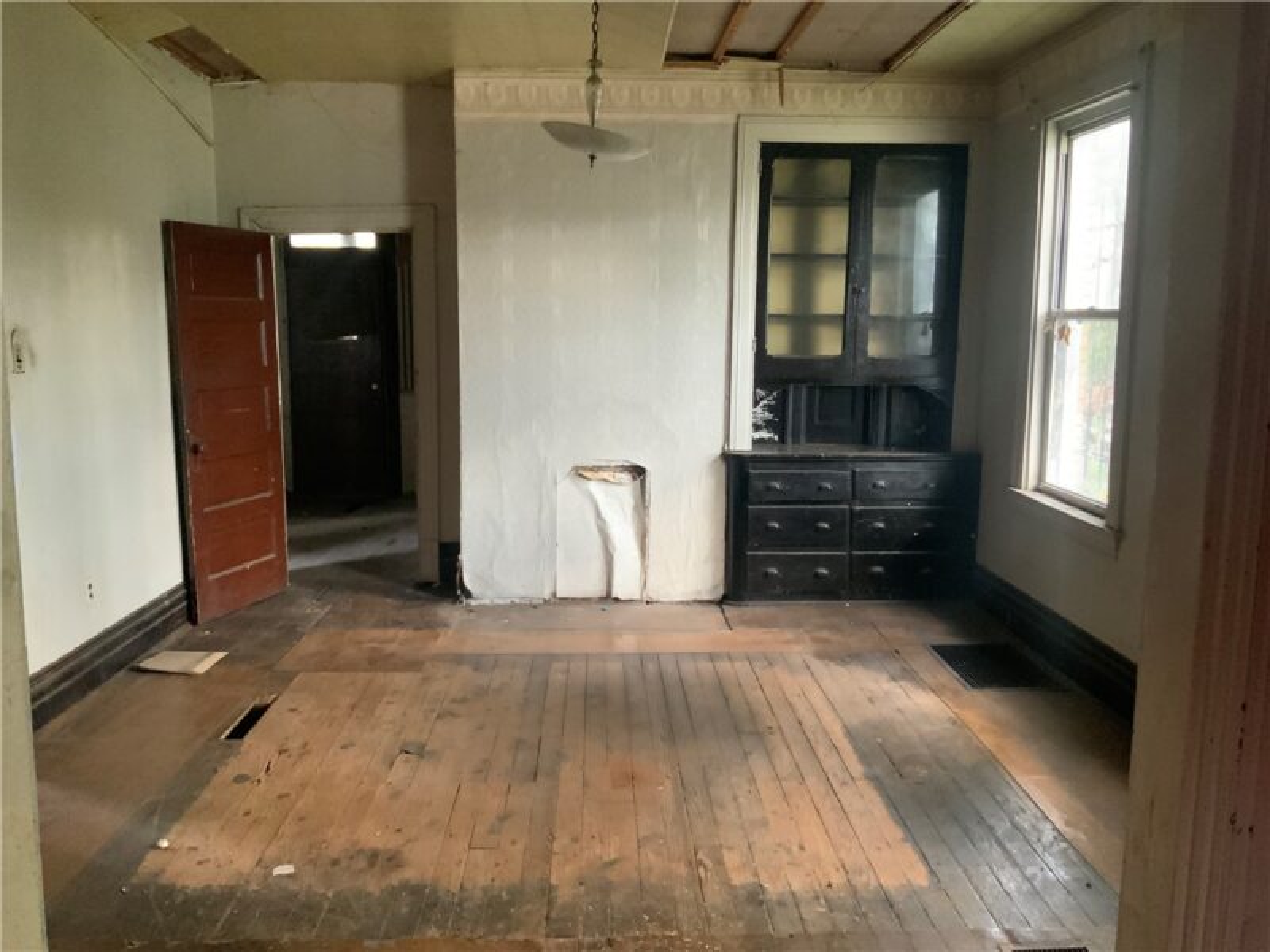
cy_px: 476
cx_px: 635
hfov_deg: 61.7
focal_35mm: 29
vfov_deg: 48.2
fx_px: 1064
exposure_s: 1/35
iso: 320
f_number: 1.8
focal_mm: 3
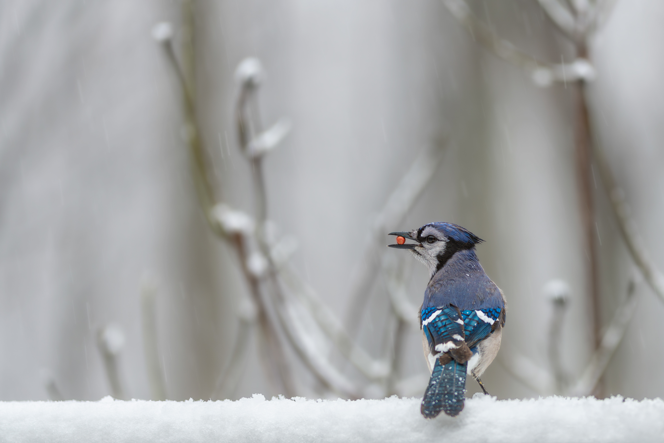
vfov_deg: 6.9
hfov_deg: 10.3
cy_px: 222
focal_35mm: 200
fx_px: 3689
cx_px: 332
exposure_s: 1/60
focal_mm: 200
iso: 100
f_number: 4
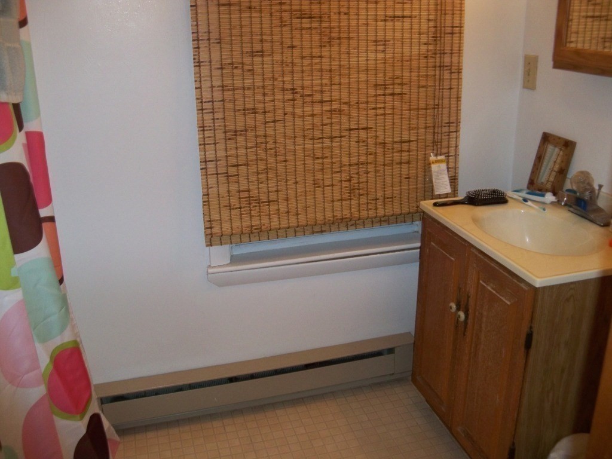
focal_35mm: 35
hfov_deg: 52.6
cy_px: 230
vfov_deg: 40.7
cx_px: 306
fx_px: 619
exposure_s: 1/30
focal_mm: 6.2
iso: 200
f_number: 3.5
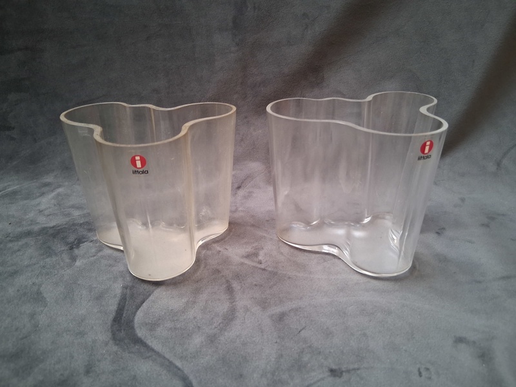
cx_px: 258
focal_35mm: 26
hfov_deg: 67.3
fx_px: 388
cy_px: 194
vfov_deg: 53.1
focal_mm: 3.98
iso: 250
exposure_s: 1/50
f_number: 1.8
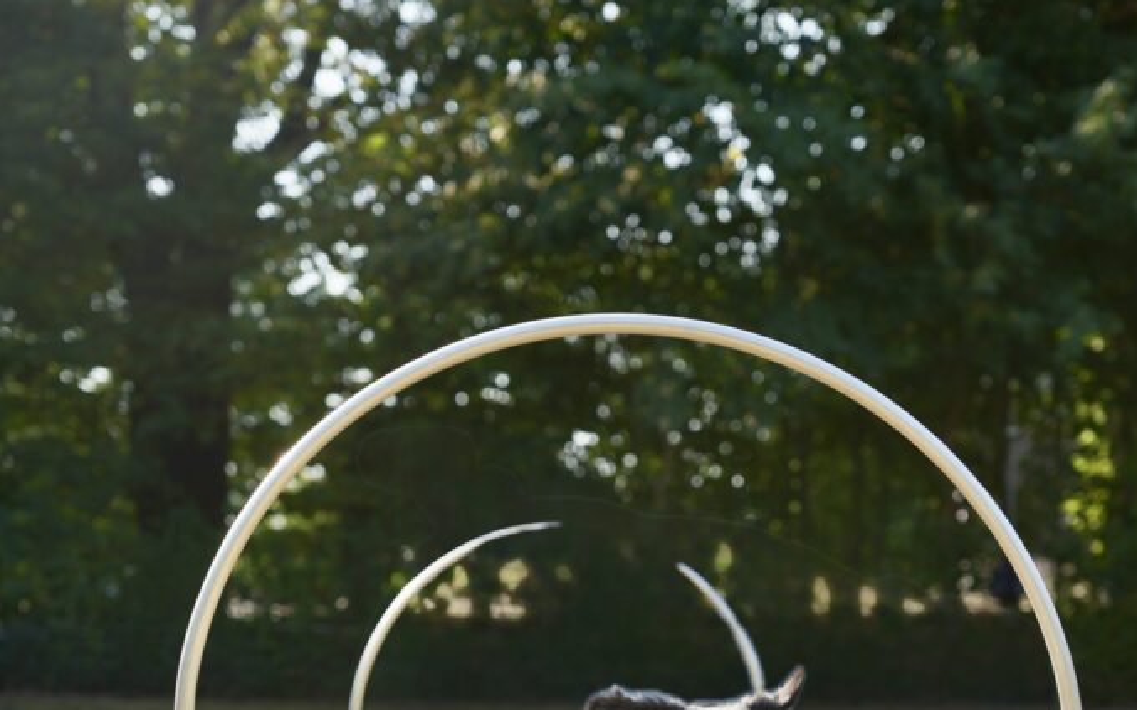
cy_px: 858
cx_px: 572
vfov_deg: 11.9
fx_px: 3346
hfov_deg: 19.3
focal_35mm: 108
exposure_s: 1/250
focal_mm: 70
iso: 100
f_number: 4.5
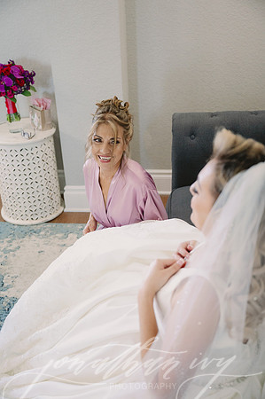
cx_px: 132
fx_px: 432
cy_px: 200
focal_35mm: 39
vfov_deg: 49.6
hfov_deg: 34.1
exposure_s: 1/320
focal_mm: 39
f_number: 2.8
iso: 1600
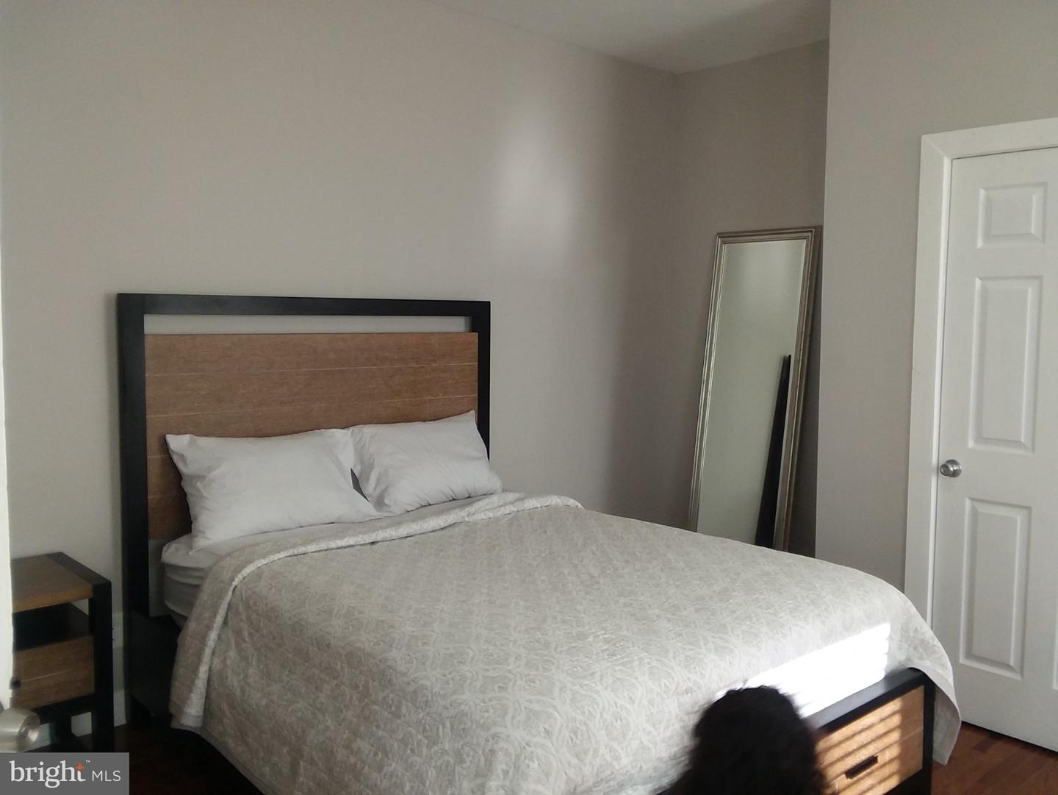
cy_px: 398
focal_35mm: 29
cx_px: 529
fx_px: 887
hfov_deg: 61.6
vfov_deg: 48.3
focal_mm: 2.47
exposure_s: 1/40
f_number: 1.9
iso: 50
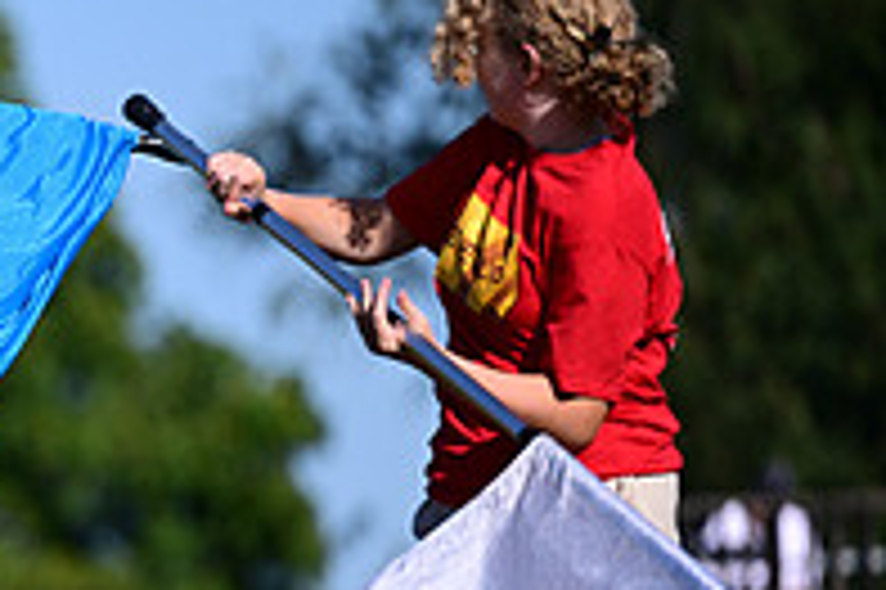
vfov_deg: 2.3
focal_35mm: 589
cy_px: 457
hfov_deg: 3.5
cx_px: -382
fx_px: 14484
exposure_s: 1/1600
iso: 90
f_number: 2.8
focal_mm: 200
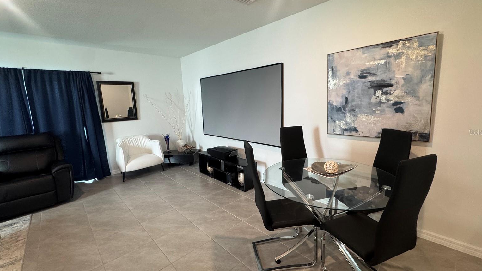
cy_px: 132
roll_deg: +1.3
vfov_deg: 67.1
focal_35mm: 16
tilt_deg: -6.1
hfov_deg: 99.4
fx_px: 205
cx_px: 246
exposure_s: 1/60
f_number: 2.2
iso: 200
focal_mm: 2.22
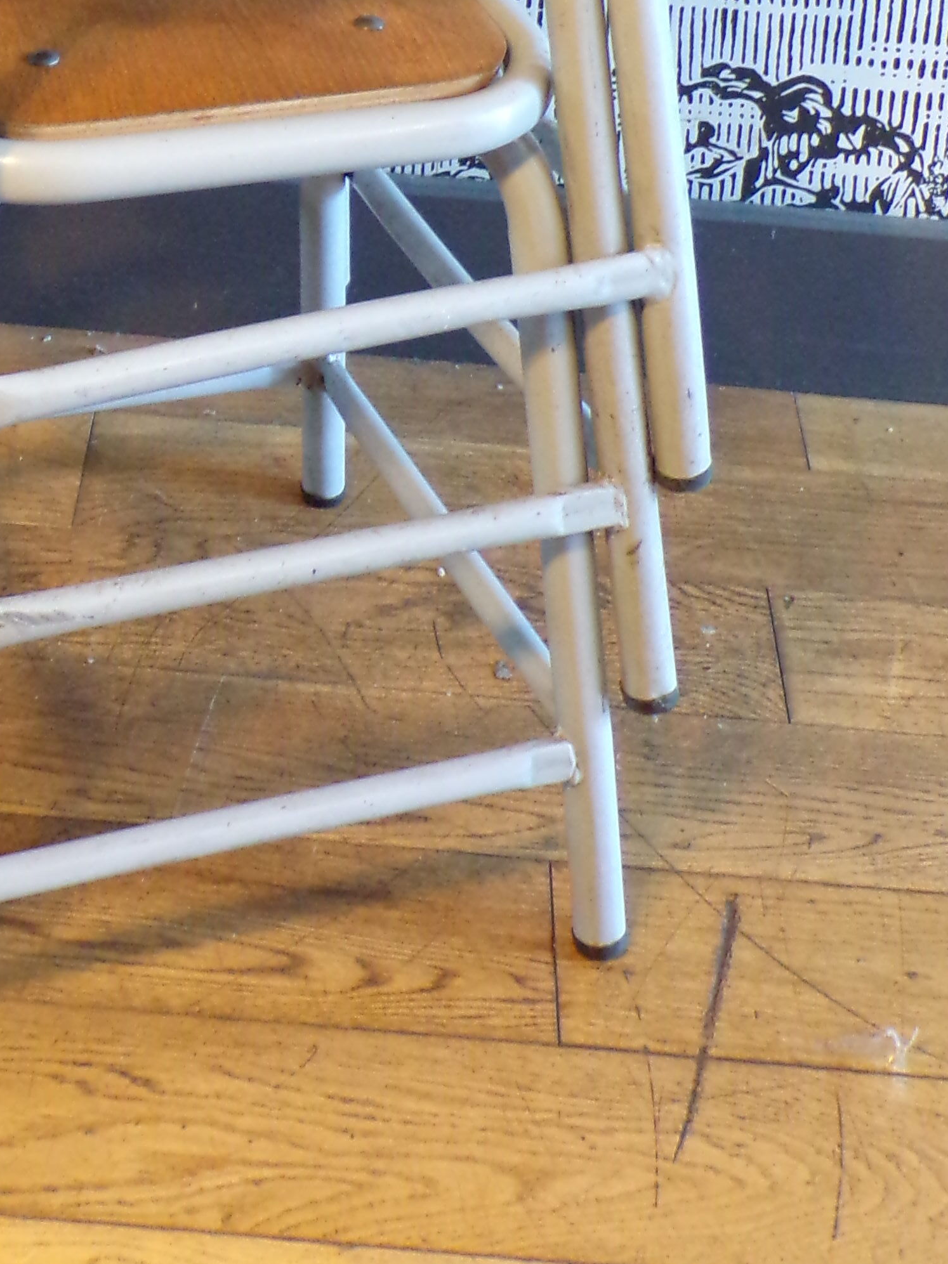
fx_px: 2703
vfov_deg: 24.8
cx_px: 238
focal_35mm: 74
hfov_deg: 19.7
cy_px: -67
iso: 400
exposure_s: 1/14
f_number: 3.2
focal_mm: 5.8
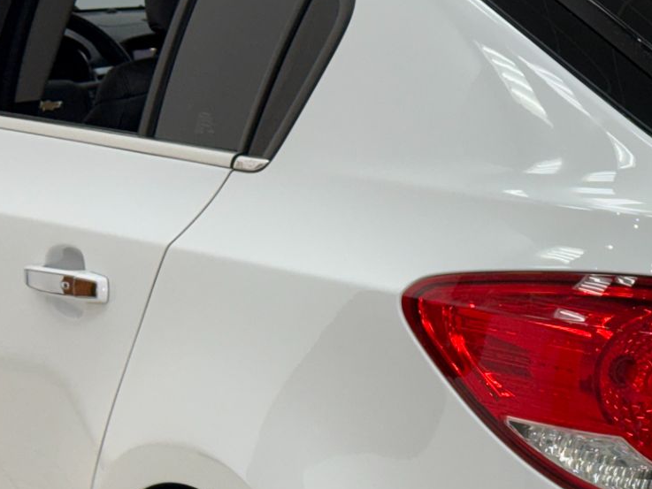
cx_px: 809
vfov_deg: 11.8
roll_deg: +0.2
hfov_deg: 15.1
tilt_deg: -14.7
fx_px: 2355
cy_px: 416
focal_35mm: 125
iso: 50
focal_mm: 6.76
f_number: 1.78
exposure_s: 1/120
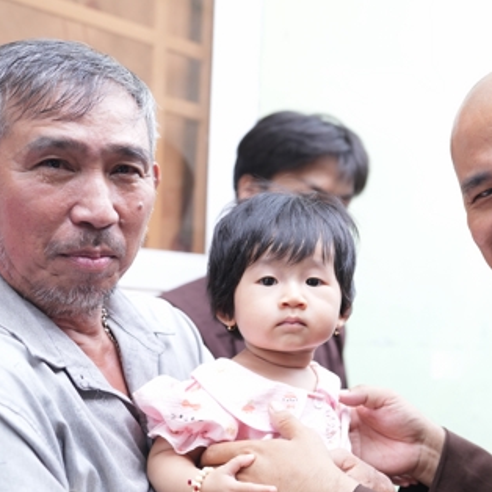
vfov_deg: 26.4
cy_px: 295
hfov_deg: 25.7
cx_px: 434
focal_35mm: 65
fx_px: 1045
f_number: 2.8
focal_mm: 37
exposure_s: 1/125
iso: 500
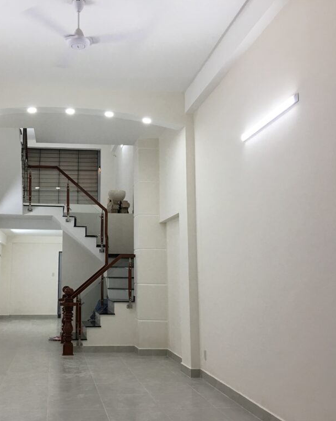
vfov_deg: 47.9
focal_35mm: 38
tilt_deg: +9.0
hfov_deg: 38.4
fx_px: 473
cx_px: 94
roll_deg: -0.8
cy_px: 210
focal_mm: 4.15
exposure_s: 1/33
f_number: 2.2
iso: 40
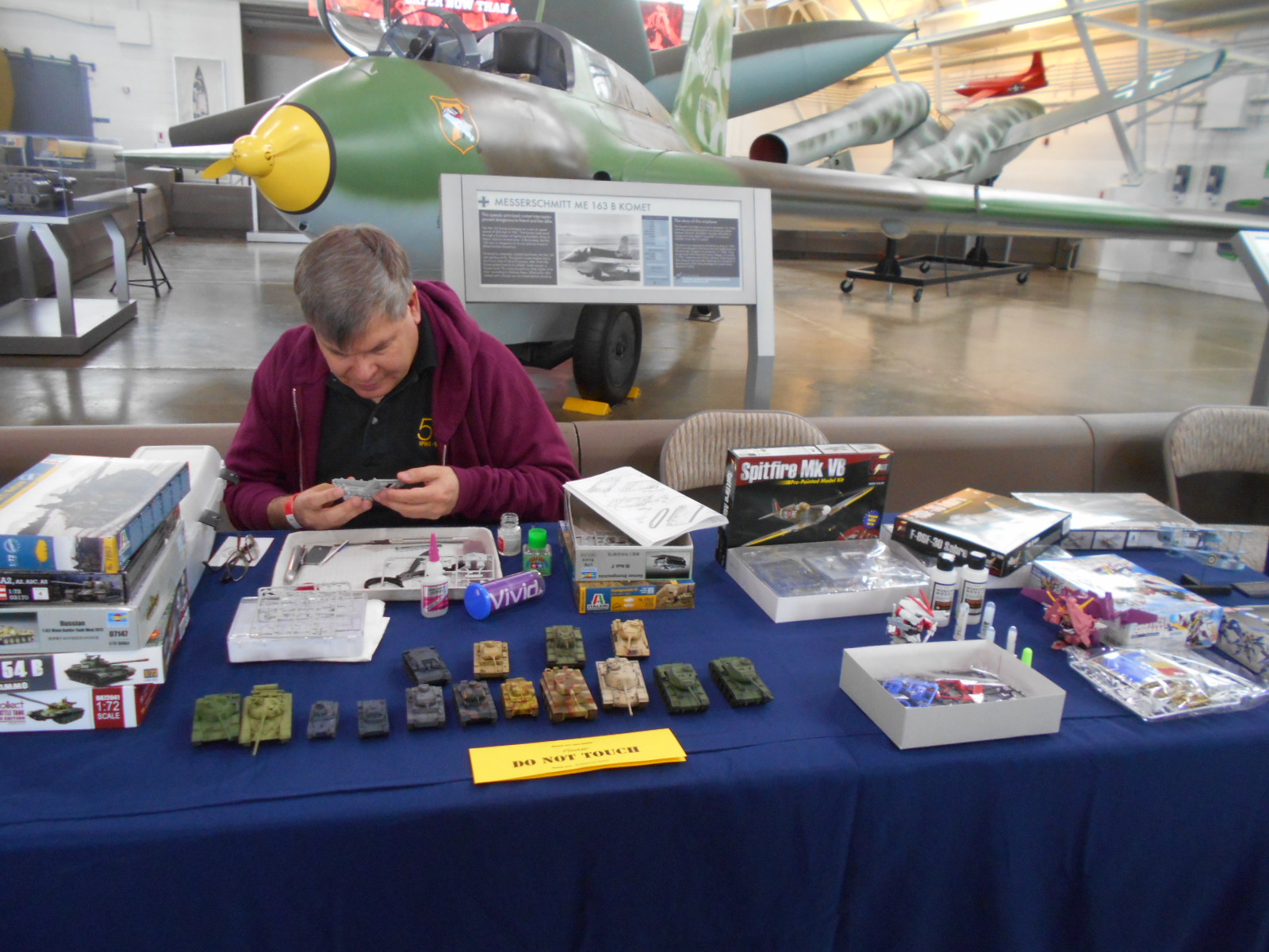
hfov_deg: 67.3
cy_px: 476
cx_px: 634
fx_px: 953
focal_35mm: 26
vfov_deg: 53.1
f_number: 3.2
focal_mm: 4.6
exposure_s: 1/30
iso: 320
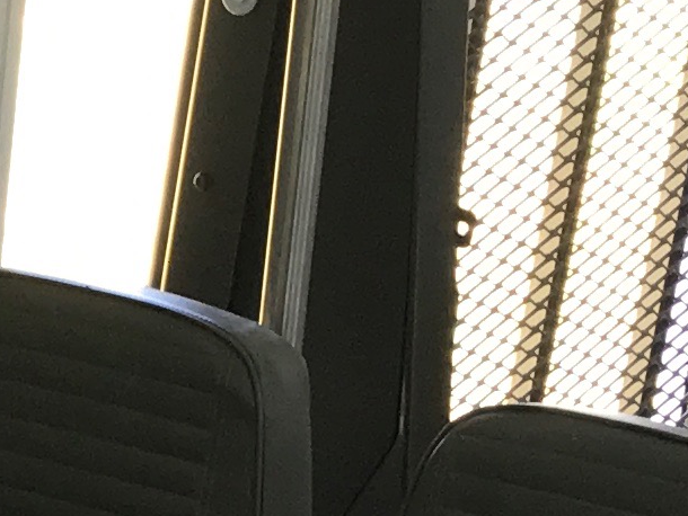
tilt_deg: -20.9
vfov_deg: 7.8
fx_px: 3678
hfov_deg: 10.2
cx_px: -499
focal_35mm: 185
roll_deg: +0.1
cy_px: 828
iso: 25
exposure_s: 1/60
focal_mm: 3.99
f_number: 1.8
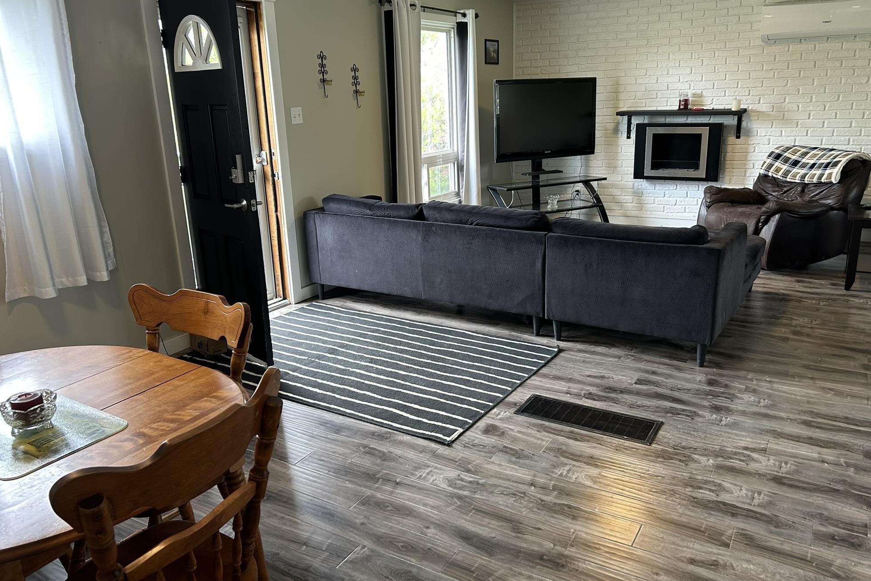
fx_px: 677
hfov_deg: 65.5
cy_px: 284
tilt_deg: -16.2
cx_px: 440
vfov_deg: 46.4
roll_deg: +2.4
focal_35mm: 28
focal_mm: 5.7
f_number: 1.5
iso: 80
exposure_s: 1/60
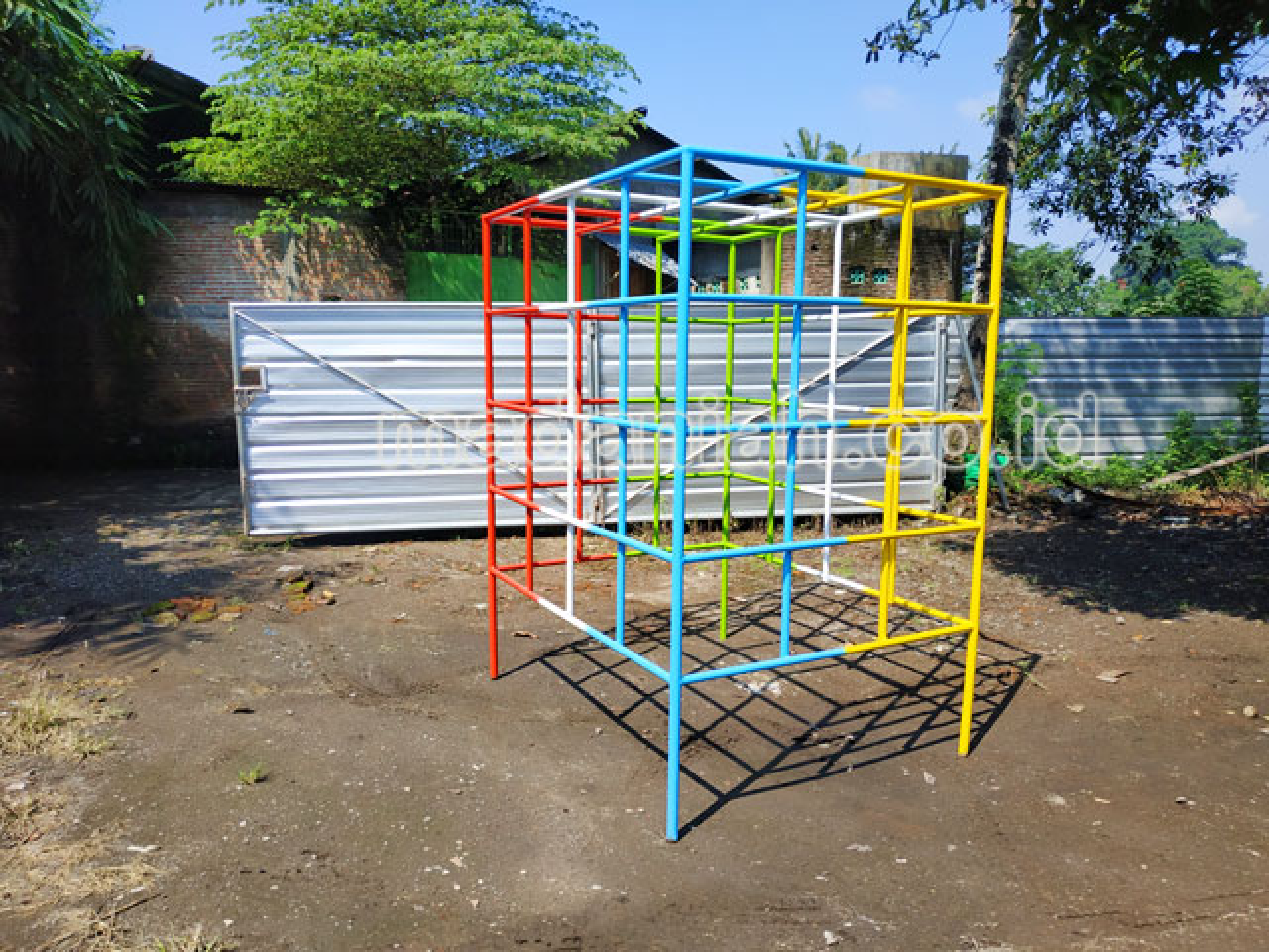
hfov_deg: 71.6
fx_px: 880
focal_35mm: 24
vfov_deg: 56.8
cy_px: 476
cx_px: 634
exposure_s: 1/2010
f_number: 1.9
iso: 125
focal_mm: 3.94
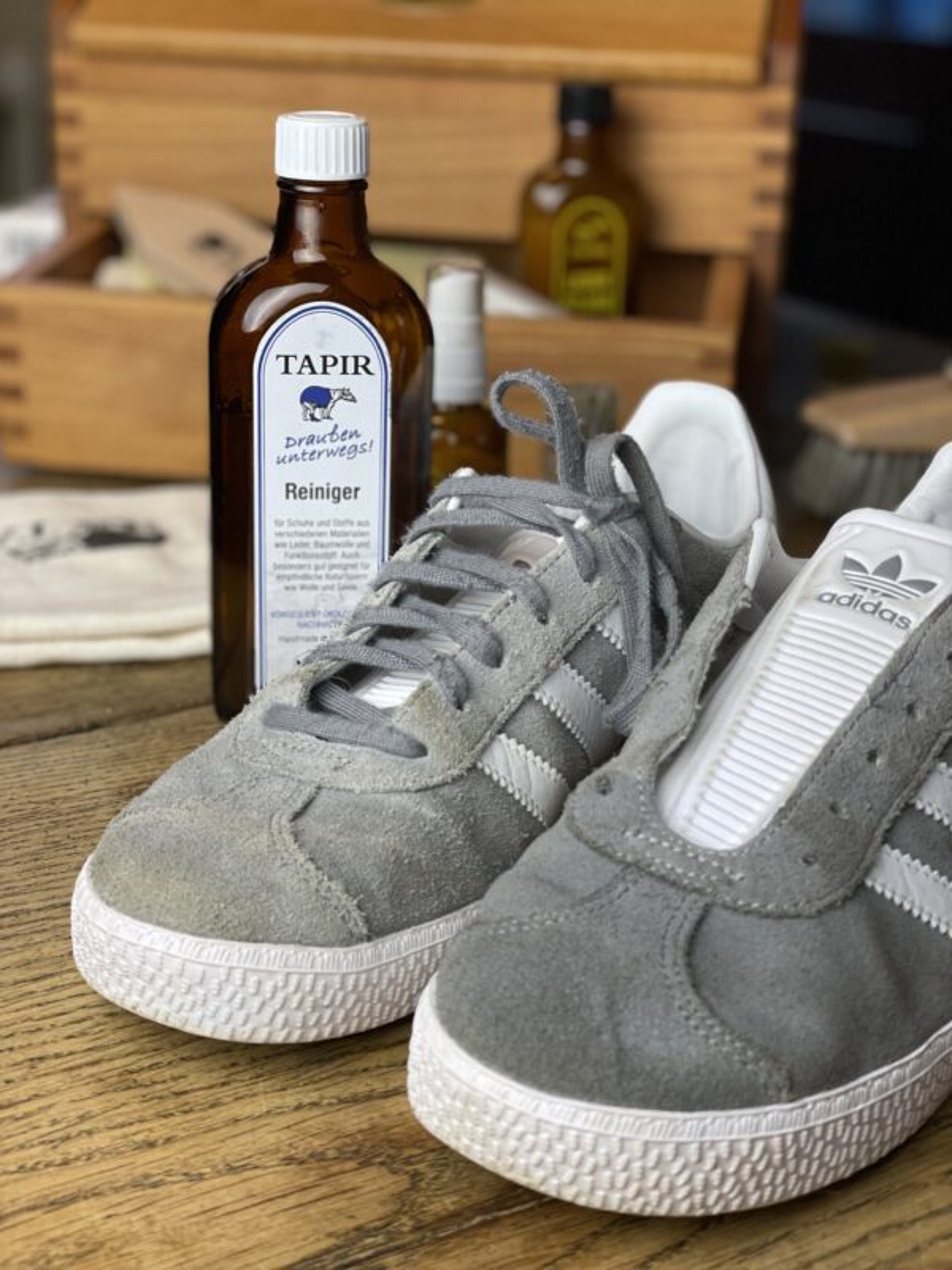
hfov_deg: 28.0
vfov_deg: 36.8
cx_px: 476
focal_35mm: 52
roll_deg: -4.0
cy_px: 635
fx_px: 1907
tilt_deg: -20.5
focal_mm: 6
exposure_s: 1/100
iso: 50
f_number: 2
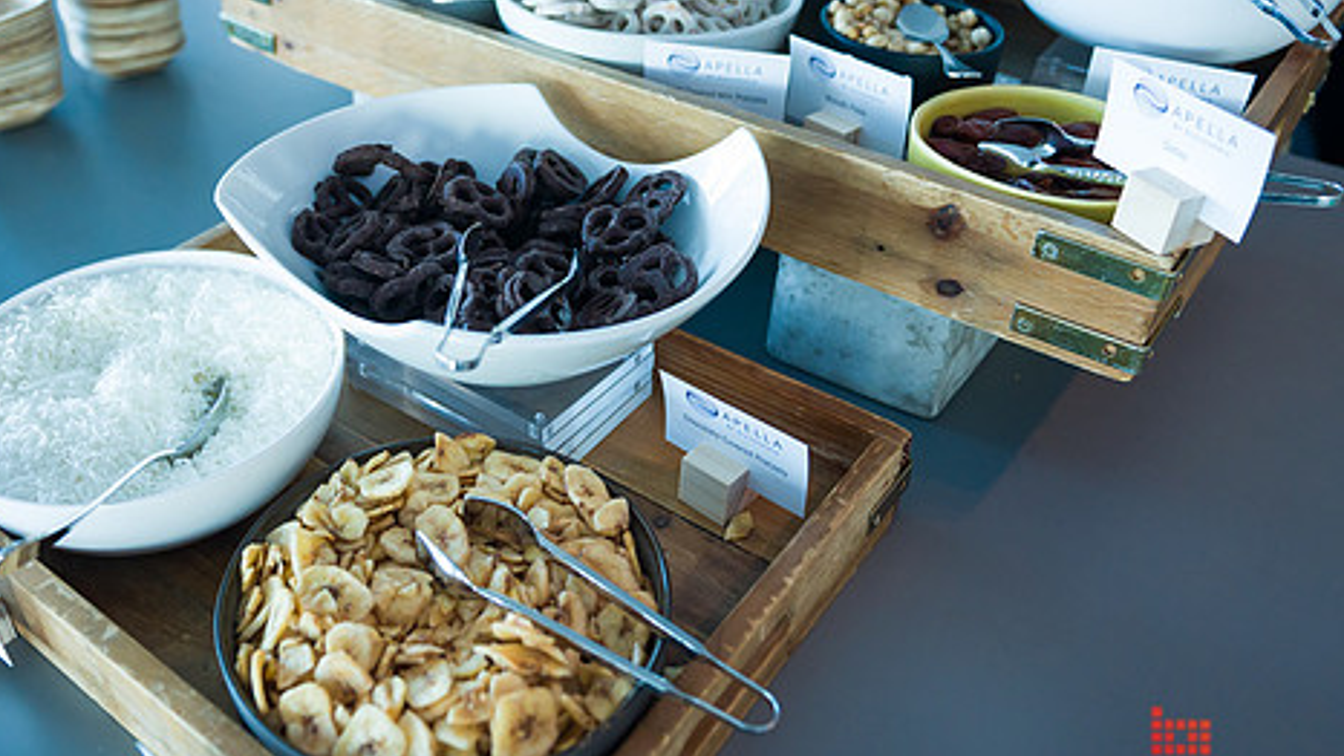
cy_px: 301
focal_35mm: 34
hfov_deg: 57.5
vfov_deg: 34.5
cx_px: 521
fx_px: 1212
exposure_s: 1/200
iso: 1600
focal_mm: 24
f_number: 3.2
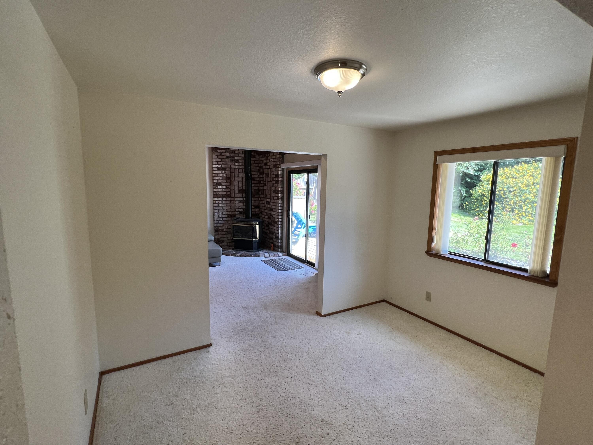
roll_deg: -1.3
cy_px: 222
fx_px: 223
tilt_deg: -8.0
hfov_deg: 106.2
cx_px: 296
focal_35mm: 13
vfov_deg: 89.9
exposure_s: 1/120
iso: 80
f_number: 1.8
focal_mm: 1.57
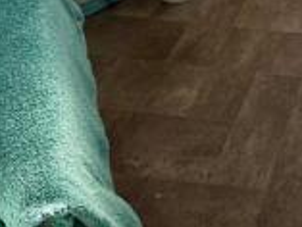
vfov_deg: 20.8
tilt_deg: -27.5
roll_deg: -3.1
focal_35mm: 52
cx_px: 432
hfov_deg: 27.6
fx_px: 454
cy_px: -166
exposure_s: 1/381
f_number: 2.2
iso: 50
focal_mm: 2.22
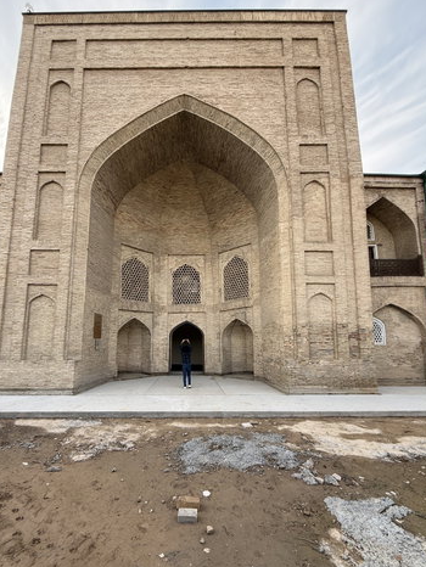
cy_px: 310
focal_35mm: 16
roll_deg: -0.6
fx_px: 262
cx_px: 197
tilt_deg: +9.3
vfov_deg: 94.2
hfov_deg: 78.0
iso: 50
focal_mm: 2.22
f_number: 2.2
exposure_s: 1/175
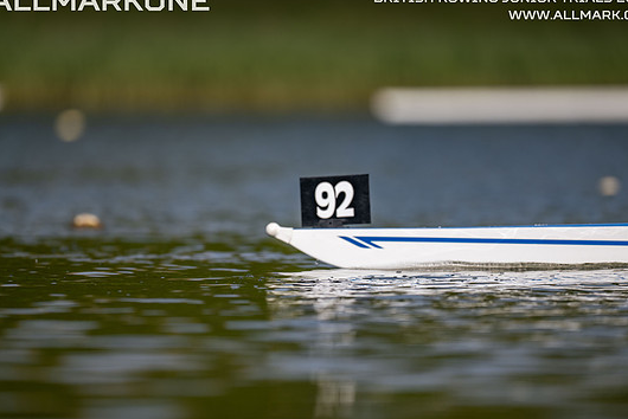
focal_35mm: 656
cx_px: 322
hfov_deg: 3.1
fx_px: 11449
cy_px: 204
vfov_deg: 2.1
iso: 140
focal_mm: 600
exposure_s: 1/2500
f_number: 4
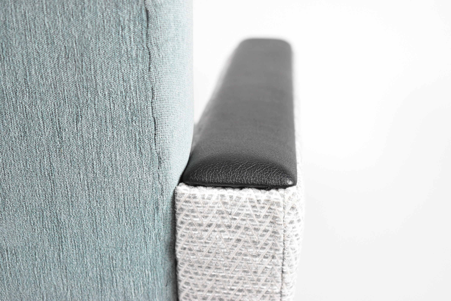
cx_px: 226
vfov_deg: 19.0
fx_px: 903
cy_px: 150
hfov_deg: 28.1
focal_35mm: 72
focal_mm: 48
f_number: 5.3
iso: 2000
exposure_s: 1/125
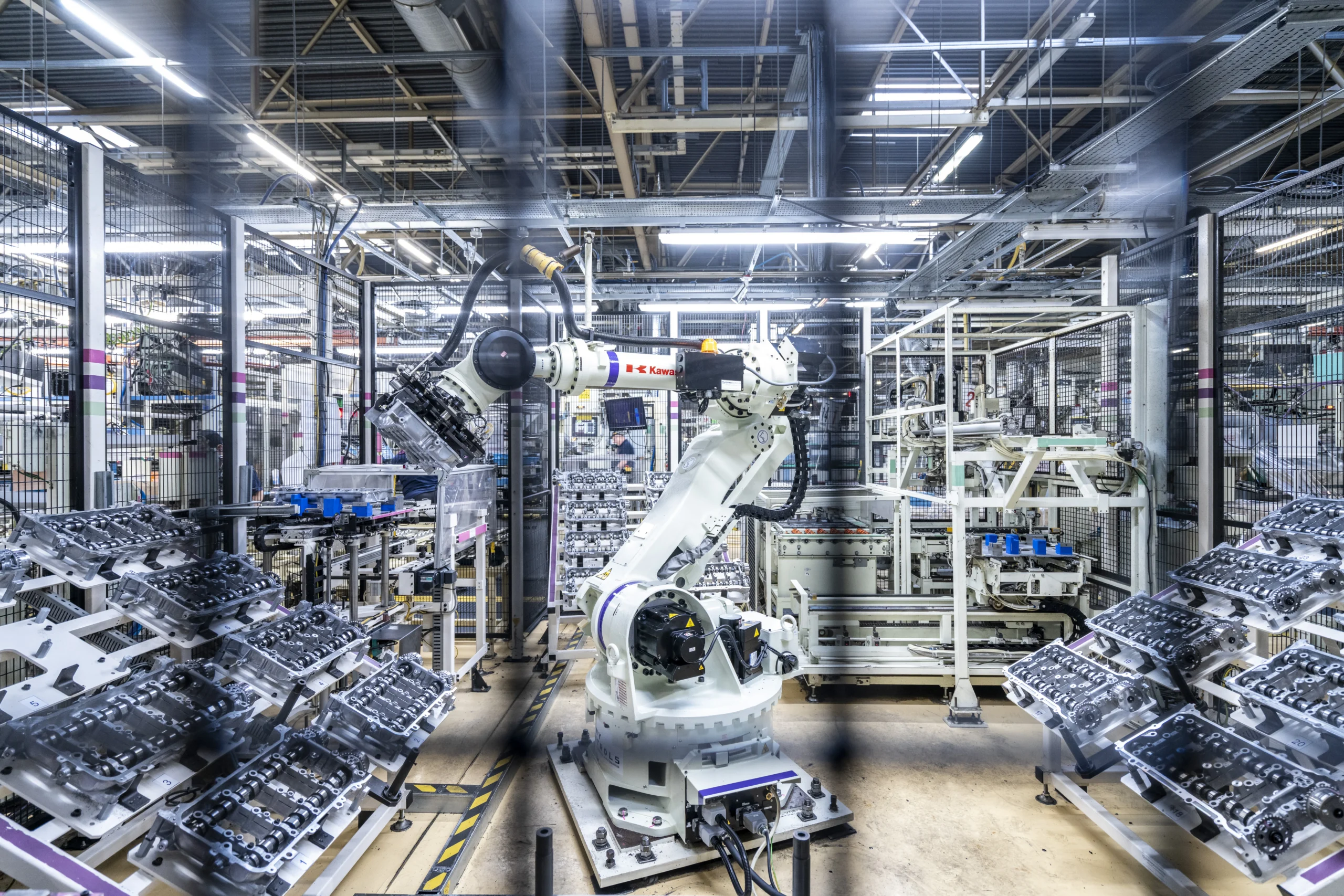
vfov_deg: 70.4
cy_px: 448
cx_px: 672
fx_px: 635
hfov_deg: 93.3
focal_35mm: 17
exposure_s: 1/30
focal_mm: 17
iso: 1600
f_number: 4
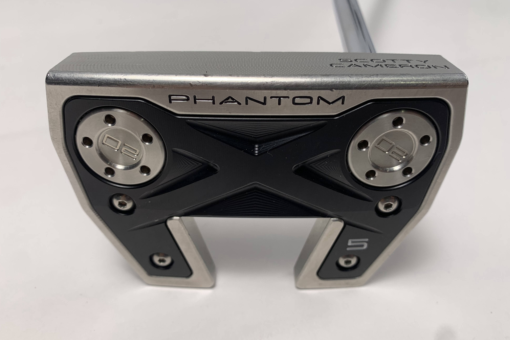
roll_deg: -1.9
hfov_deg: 65.5
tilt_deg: -36.6
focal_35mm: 28
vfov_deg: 46.4
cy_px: 176
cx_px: 253
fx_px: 397
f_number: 1.8
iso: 25
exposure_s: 1/197
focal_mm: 4.25
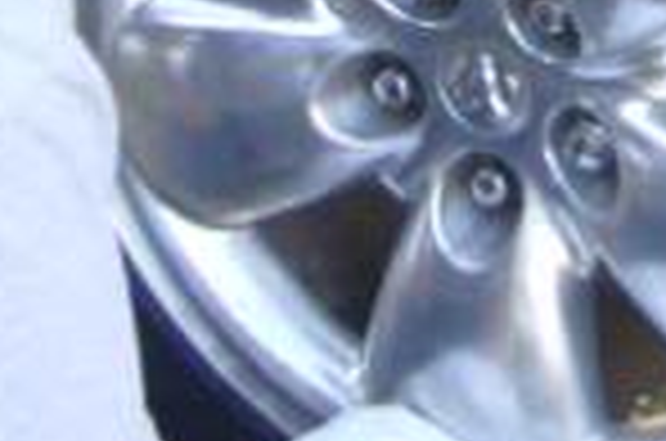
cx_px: 400
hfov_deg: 12.7
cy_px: -430
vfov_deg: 8.1
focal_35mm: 162
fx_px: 2991
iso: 100
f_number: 2.8
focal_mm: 6
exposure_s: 1/82.1
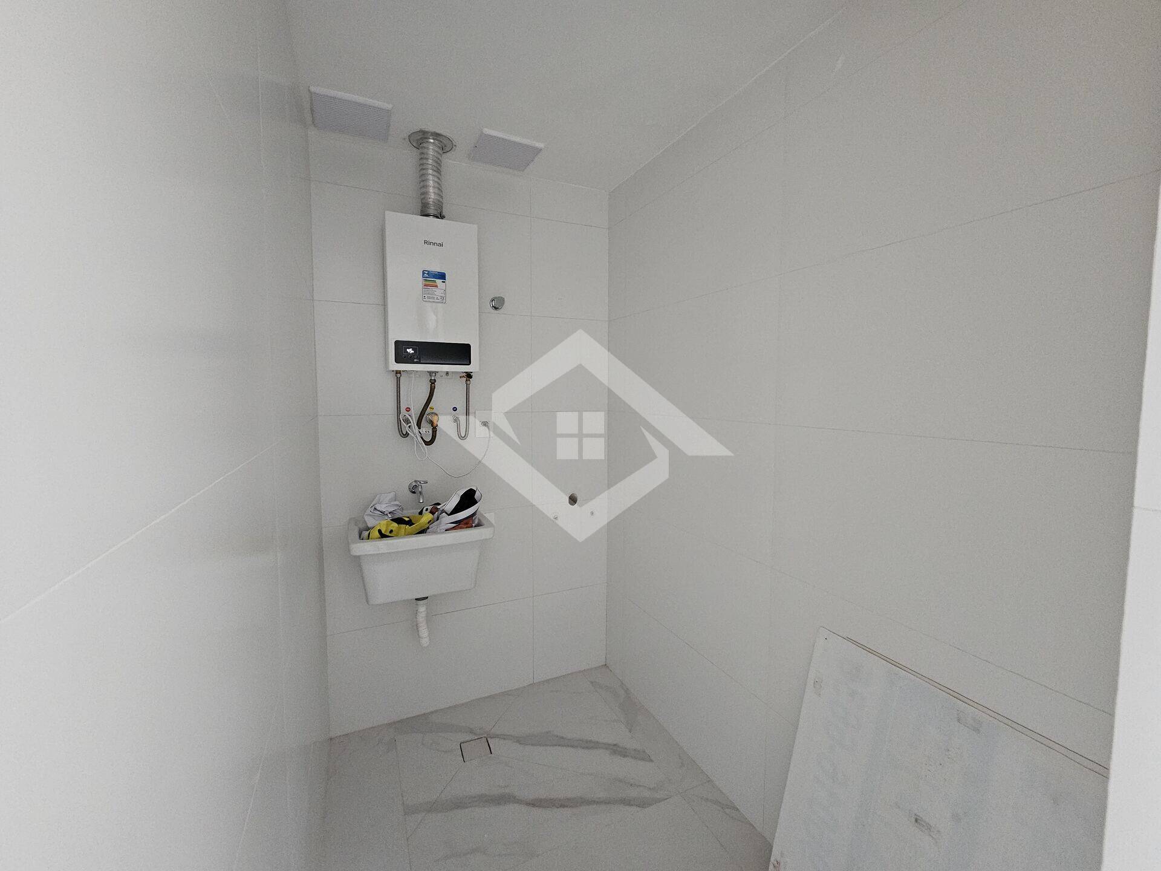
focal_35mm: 13
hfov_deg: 106.2
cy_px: 436
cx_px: 580
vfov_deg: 89.9
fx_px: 436
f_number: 2.2
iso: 640
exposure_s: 1/30
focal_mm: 2.2
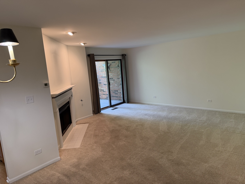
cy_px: 92
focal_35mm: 24
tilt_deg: -8.8
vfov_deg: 56.8
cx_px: 122
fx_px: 170
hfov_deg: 71.6
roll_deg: +4.4
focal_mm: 6.76
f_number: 1.78
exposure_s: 1/60
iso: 160
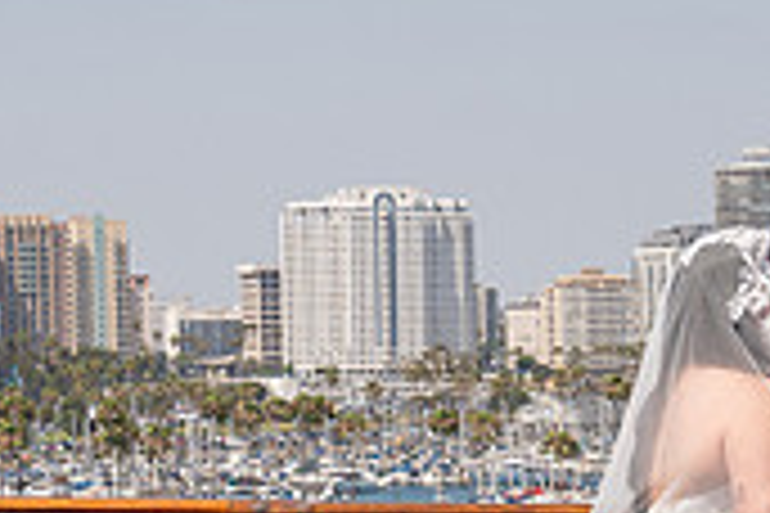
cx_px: 482
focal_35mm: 180
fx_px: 3850
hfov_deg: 11.4
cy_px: 623
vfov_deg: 7.6
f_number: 8
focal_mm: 53
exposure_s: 1/800
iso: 200
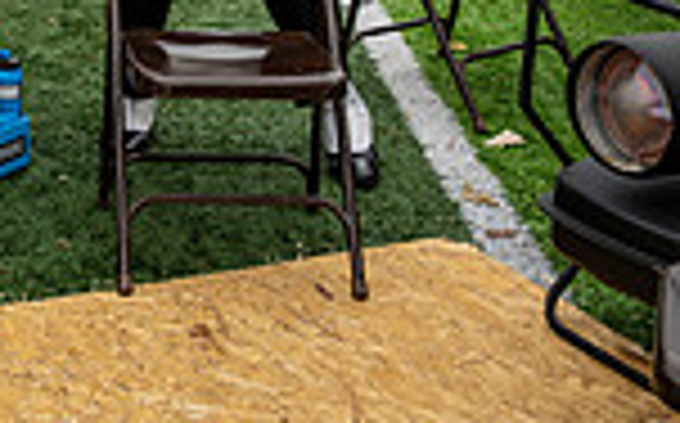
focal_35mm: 94
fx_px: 1740
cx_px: -90
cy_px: -263
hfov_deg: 20.9
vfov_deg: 12.9
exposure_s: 1/500
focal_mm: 24
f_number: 2.8
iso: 100
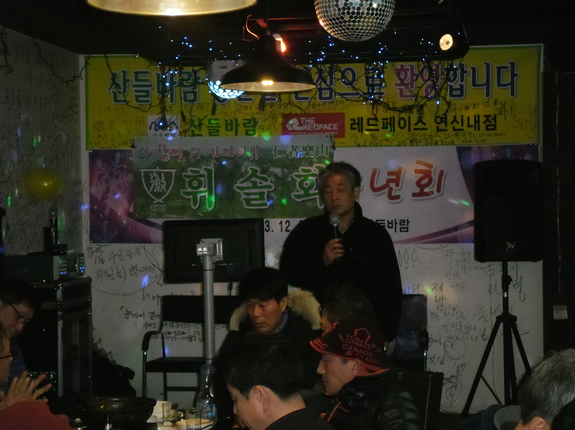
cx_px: 288
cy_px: 215
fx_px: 1229
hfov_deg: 26.3
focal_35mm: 74
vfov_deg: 19.9
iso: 400
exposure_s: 1/60
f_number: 3.9
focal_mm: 13.2
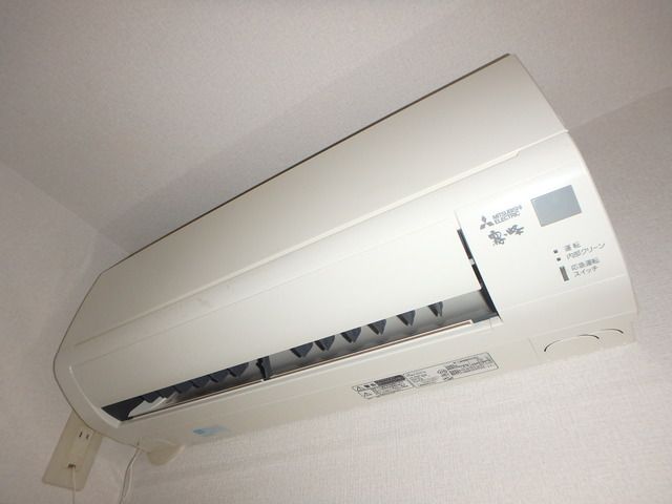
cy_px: 252
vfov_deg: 63.4
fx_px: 408
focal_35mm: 21
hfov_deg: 79.0
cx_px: 336
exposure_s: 1/30
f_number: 3.5
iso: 400
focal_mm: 3.7
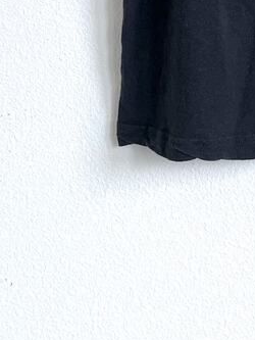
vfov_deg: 16.9
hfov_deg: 13.7
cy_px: -191
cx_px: 339
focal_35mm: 104
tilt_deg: +2.7
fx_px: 1021
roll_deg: -0.2
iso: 64
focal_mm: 5.1
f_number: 1.6
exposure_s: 1/121
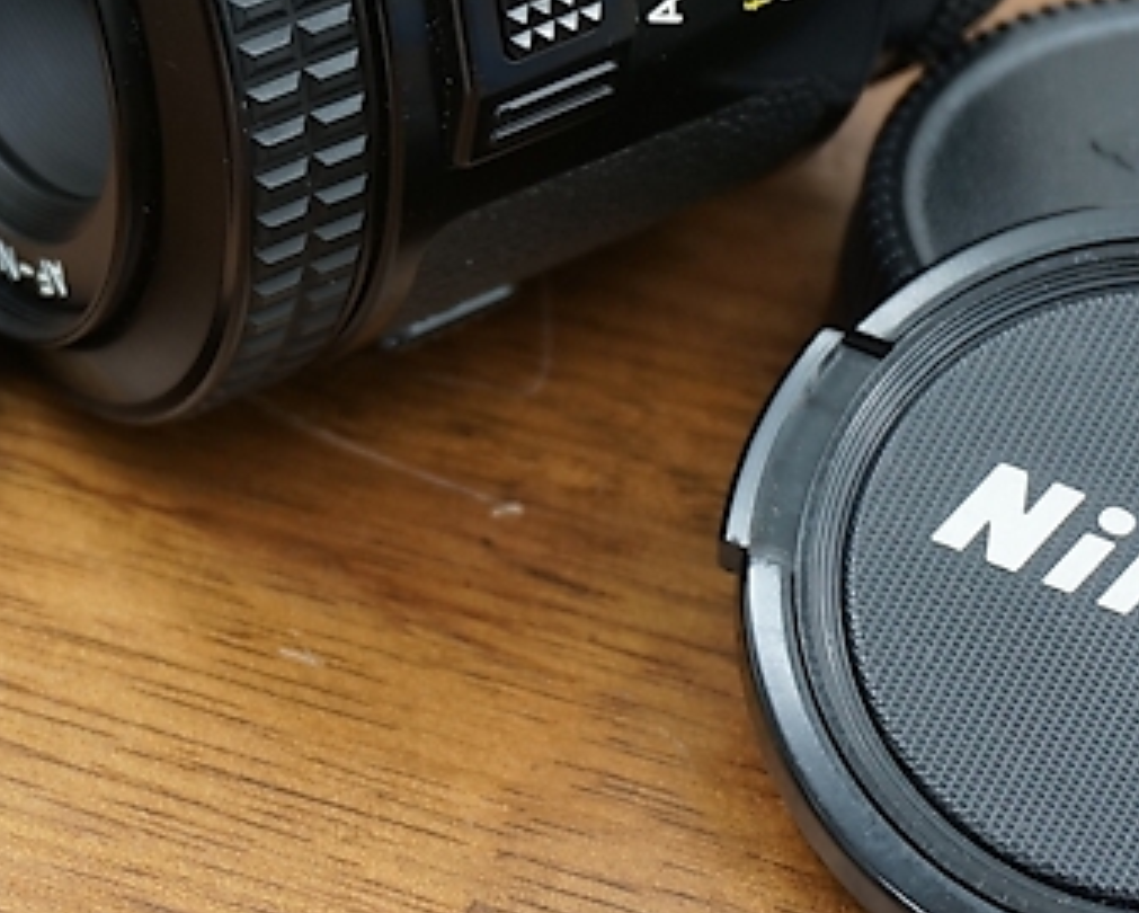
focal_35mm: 146
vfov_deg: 10.5
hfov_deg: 13.1
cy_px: 63
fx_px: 4933
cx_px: 284
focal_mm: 39
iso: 400
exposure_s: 1/15
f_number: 5.6
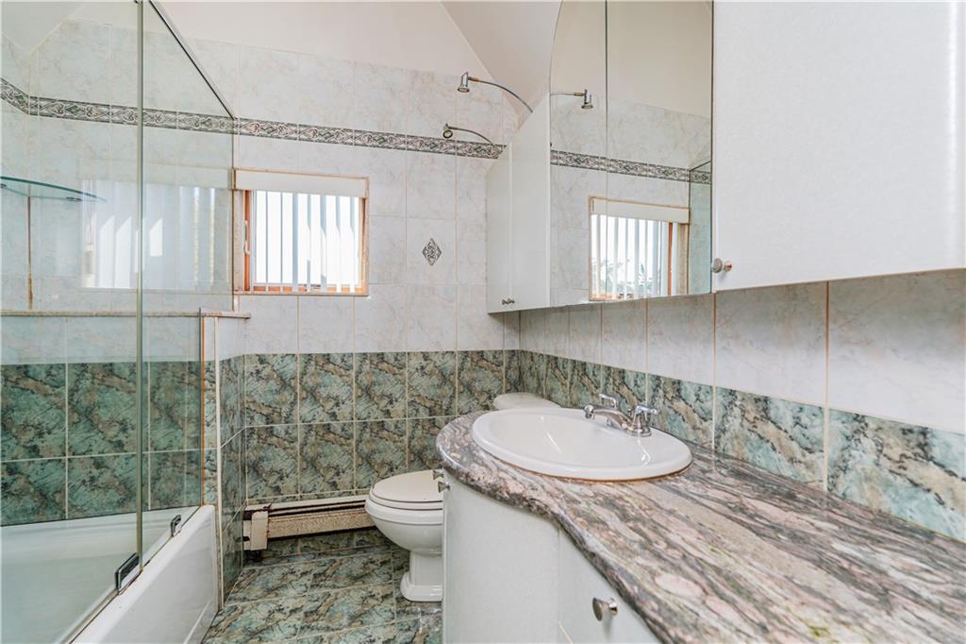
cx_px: 483
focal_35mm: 16
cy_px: 322
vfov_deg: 73.7
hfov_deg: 96.8
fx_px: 429
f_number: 5
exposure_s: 1/50
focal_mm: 16
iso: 100
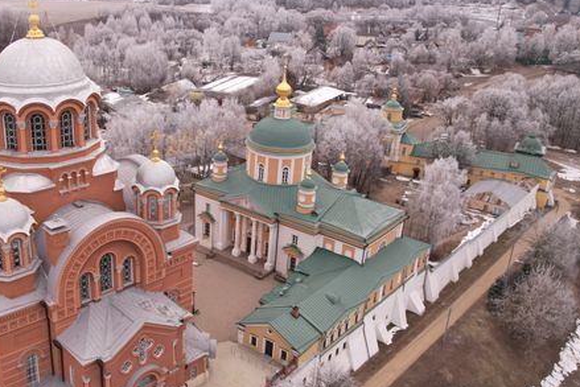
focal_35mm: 35
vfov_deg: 37.8
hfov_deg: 52.8
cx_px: 172
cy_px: 172
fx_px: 564
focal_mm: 8.38
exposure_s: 1/250
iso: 110
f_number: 2.8
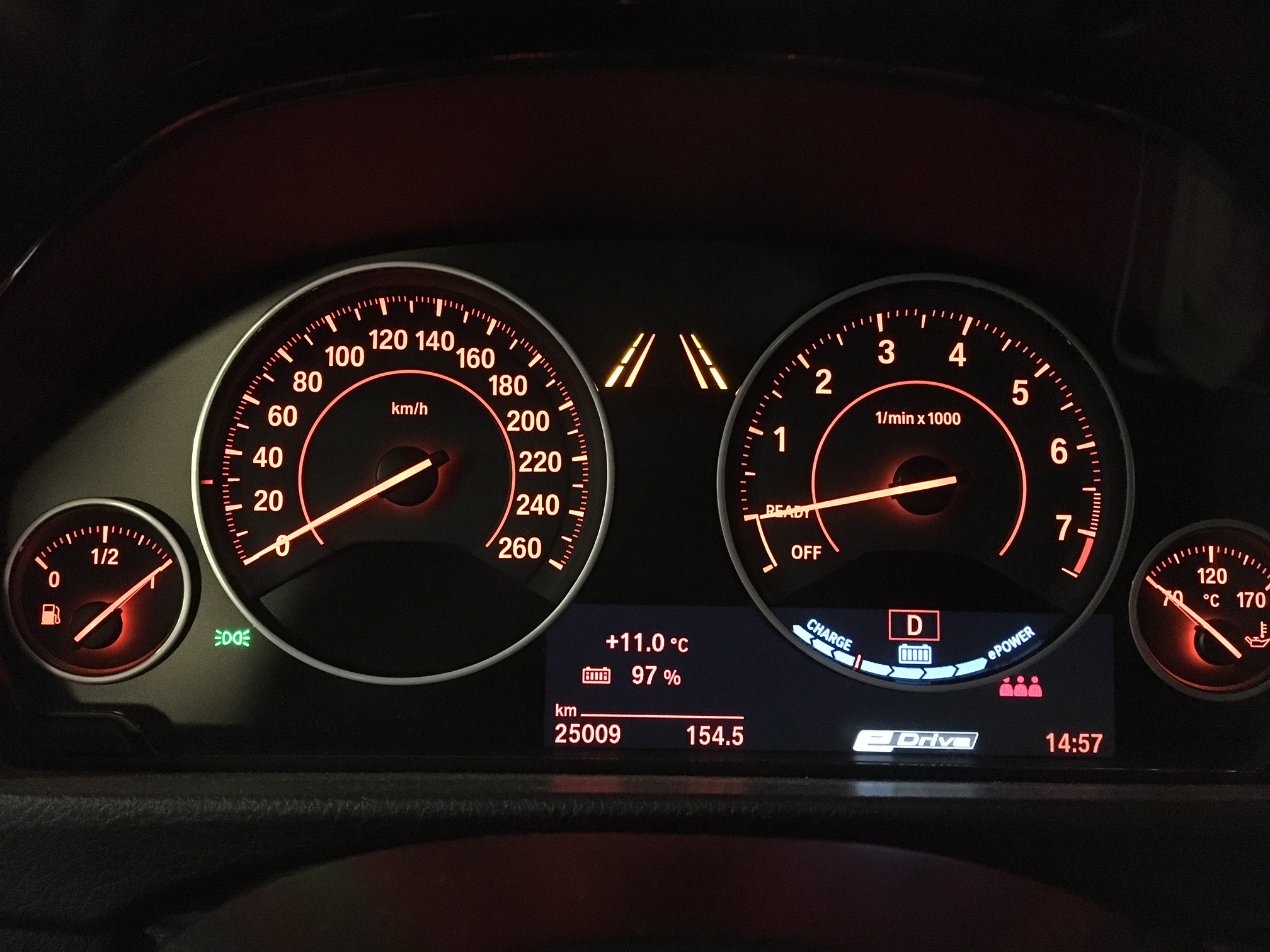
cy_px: 476
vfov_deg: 48.2
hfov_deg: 61.7
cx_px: 635
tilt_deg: -11.9
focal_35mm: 29
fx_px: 1064
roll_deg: -0.3
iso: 1000
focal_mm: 4.15
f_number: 2.2
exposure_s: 1/17
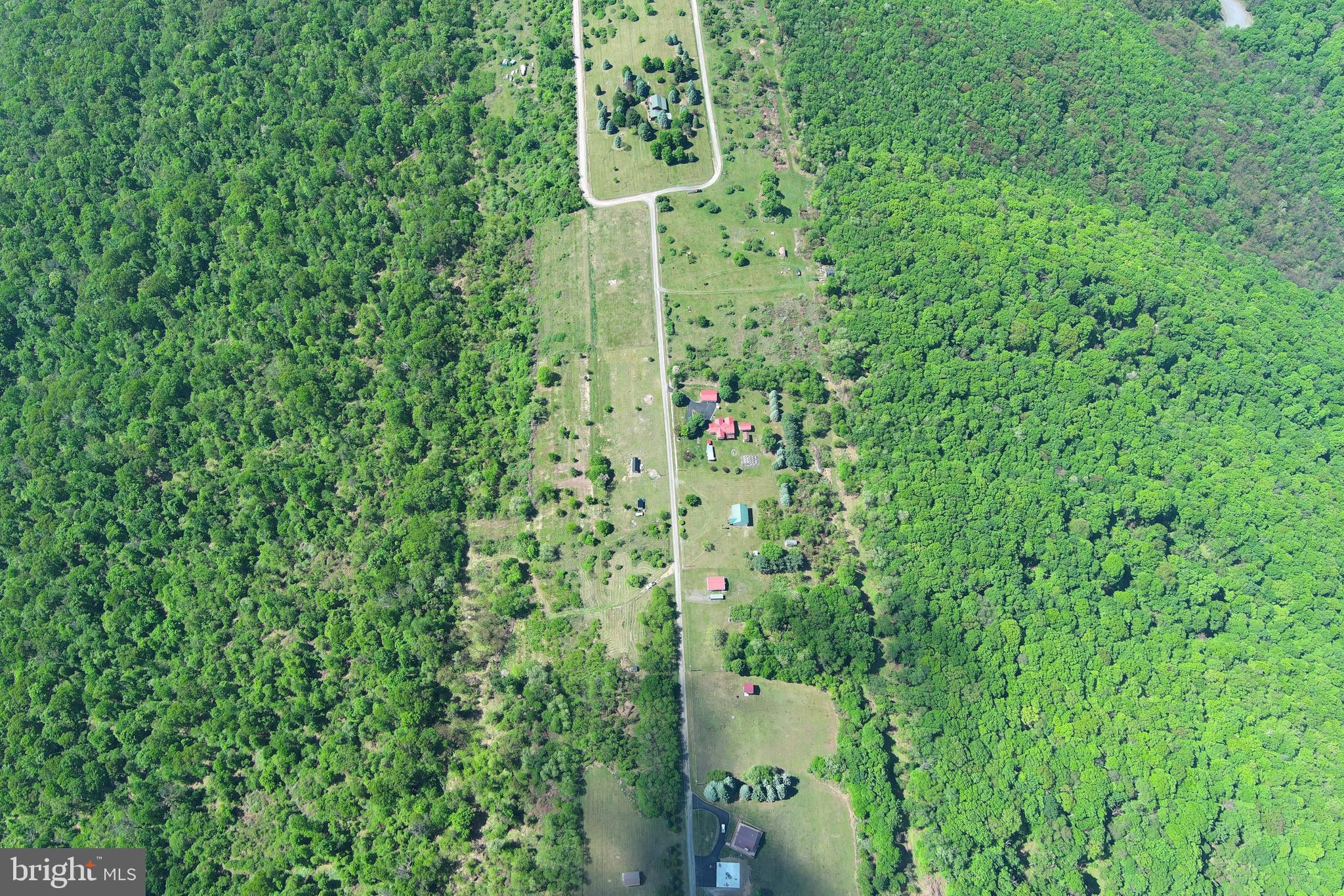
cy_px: 448
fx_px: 1083
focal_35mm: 29
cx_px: 672
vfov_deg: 45.0
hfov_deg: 63.7
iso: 100
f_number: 2.8
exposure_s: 1/509
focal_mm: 10.57
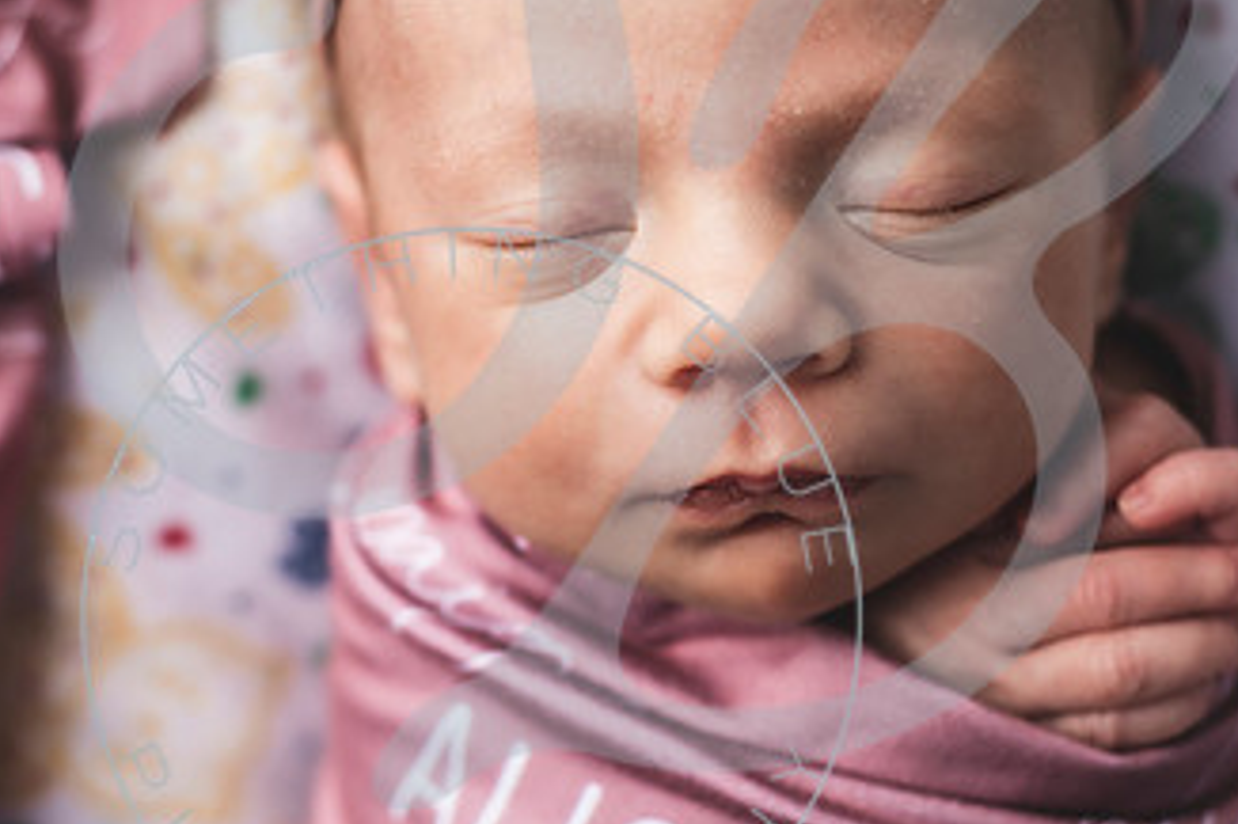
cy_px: 298
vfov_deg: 15.3
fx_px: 3059
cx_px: 661
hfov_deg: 22.9
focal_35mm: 89
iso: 100
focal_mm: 50
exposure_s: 1/125
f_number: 2.8
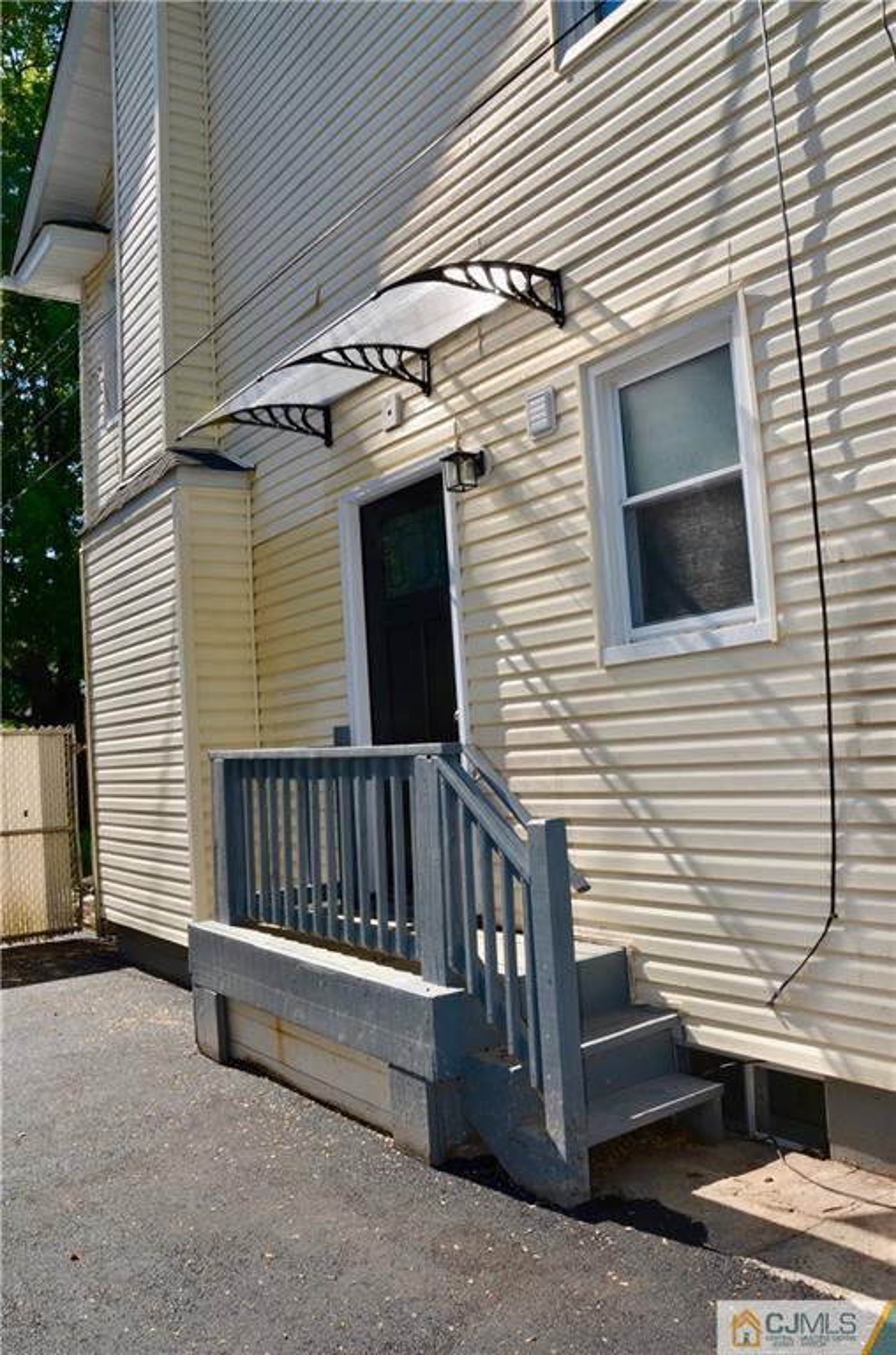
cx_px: 448
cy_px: 678
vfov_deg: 67.5
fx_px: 1013
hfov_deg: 47.7
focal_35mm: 27
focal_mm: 18
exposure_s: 1/200
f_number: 10
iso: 100
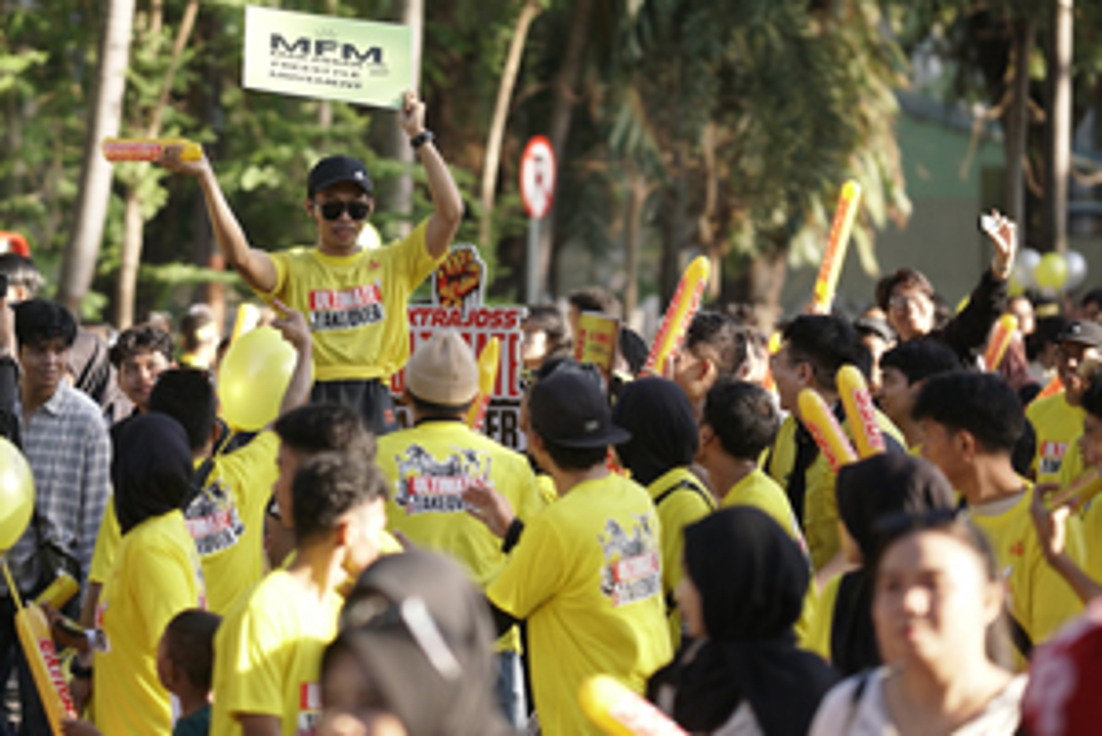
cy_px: 196
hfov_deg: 11.0
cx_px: 330
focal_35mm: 187
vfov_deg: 7.4
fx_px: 5722
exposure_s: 1/1000
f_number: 1.4
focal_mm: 75
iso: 100
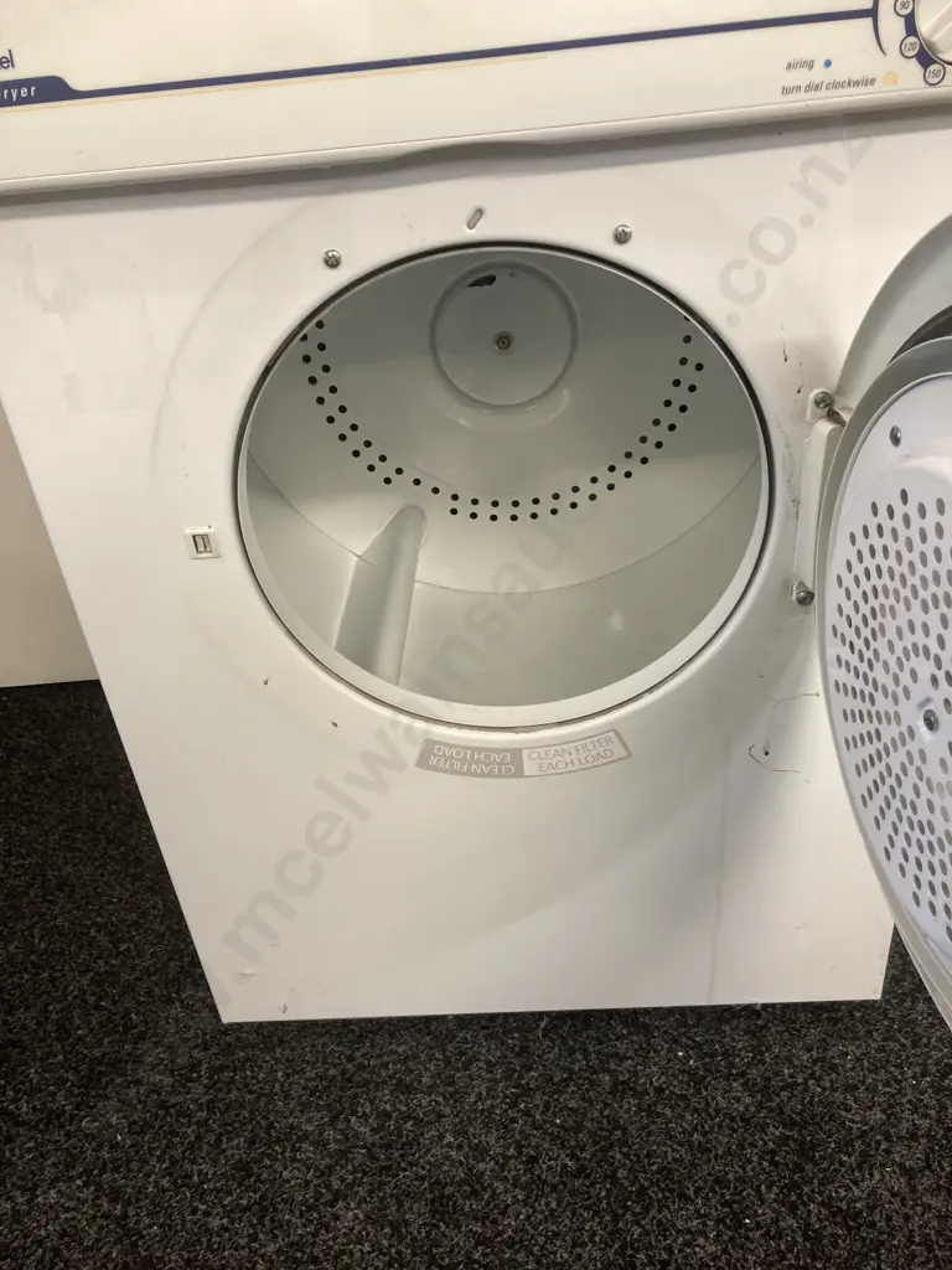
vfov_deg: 63.4
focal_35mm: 28
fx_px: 1027
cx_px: 476
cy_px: 635
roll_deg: +6.3
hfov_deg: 49.7
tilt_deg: -33.3
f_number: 1.8
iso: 100
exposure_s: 1/50
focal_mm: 3.99
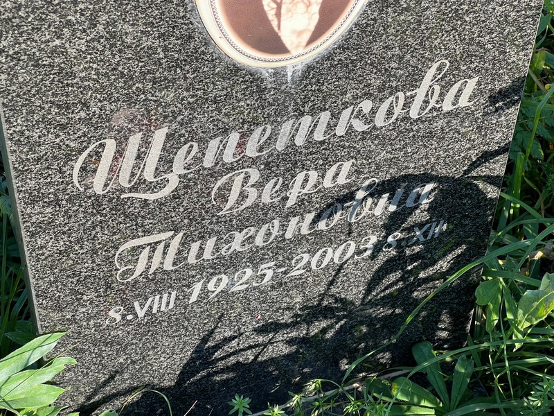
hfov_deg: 25.3
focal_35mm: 77
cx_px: 277
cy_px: 208
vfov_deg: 19.1
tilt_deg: -48.0
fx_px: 1232
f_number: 2.8
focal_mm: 9
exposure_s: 1/116
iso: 32
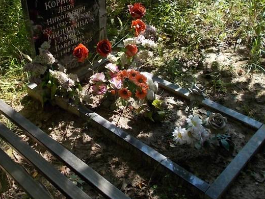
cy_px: 54
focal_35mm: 40
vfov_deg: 35.3
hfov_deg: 46.6
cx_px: 109
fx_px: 306
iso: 80
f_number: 3.2
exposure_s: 1/250
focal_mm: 4.6
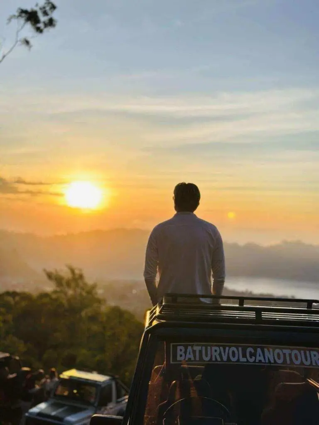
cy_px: 212
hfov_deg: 30.3
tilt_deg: +1.1
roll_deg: -4.1
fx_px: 590
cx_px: 160
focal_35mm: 48
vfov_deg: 39.7
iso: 80
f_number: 1.78
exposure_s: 1/3597
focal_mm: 6.86
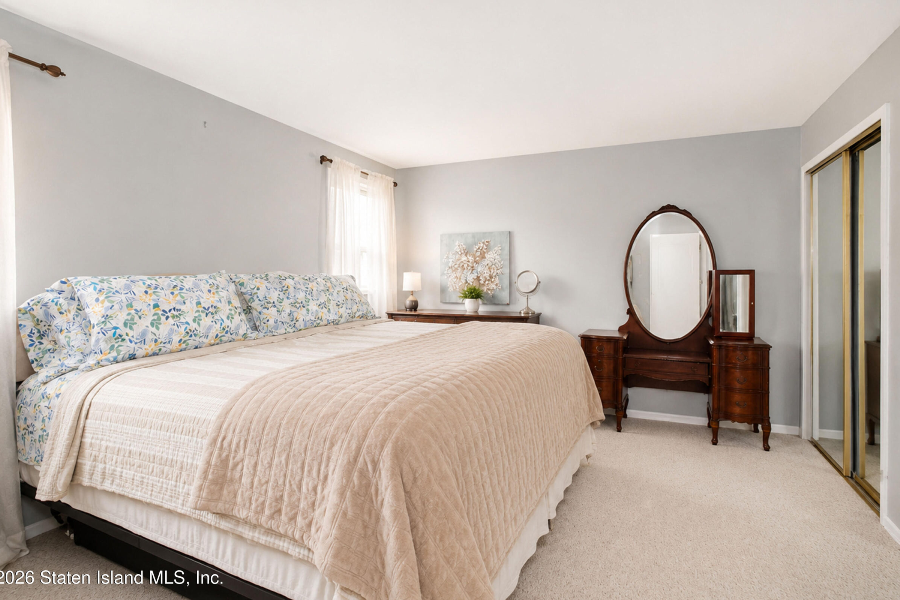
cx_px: 460
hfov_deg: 96.7
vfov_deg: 73.7
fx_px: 400
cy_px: 287
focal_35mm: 16
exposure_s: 1/50
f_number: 7.1
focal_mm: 10
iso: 2000
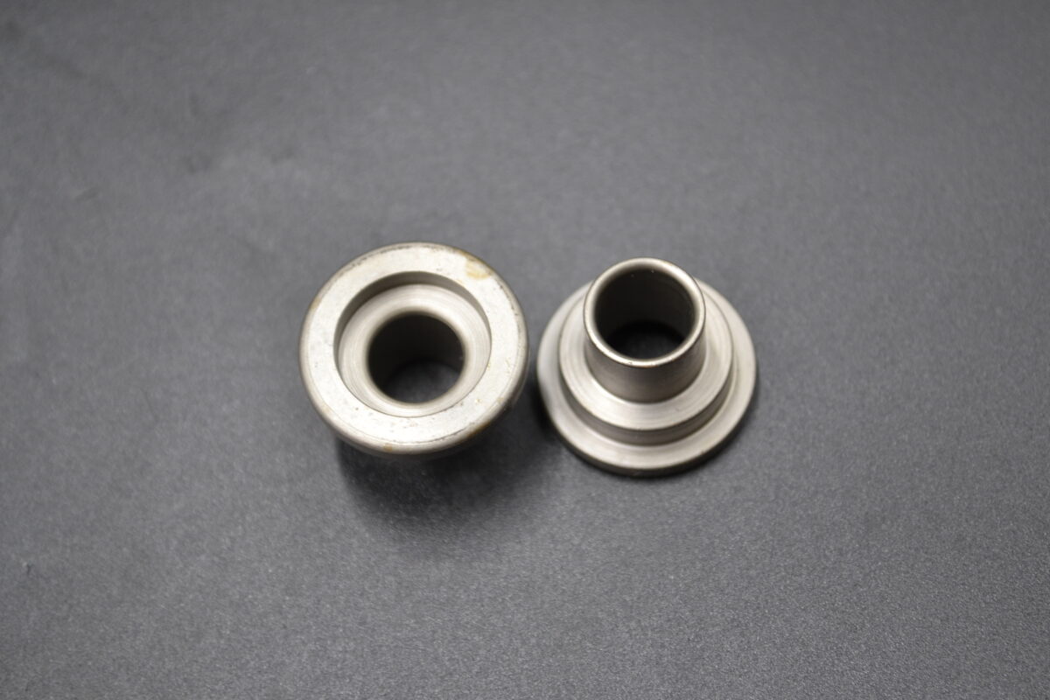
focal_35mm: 78
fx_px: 2275
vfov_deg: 17.5
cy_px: 350
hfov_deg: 26.0
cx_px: 525
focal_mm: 52
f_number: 5.6
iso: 400
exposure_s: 1/40
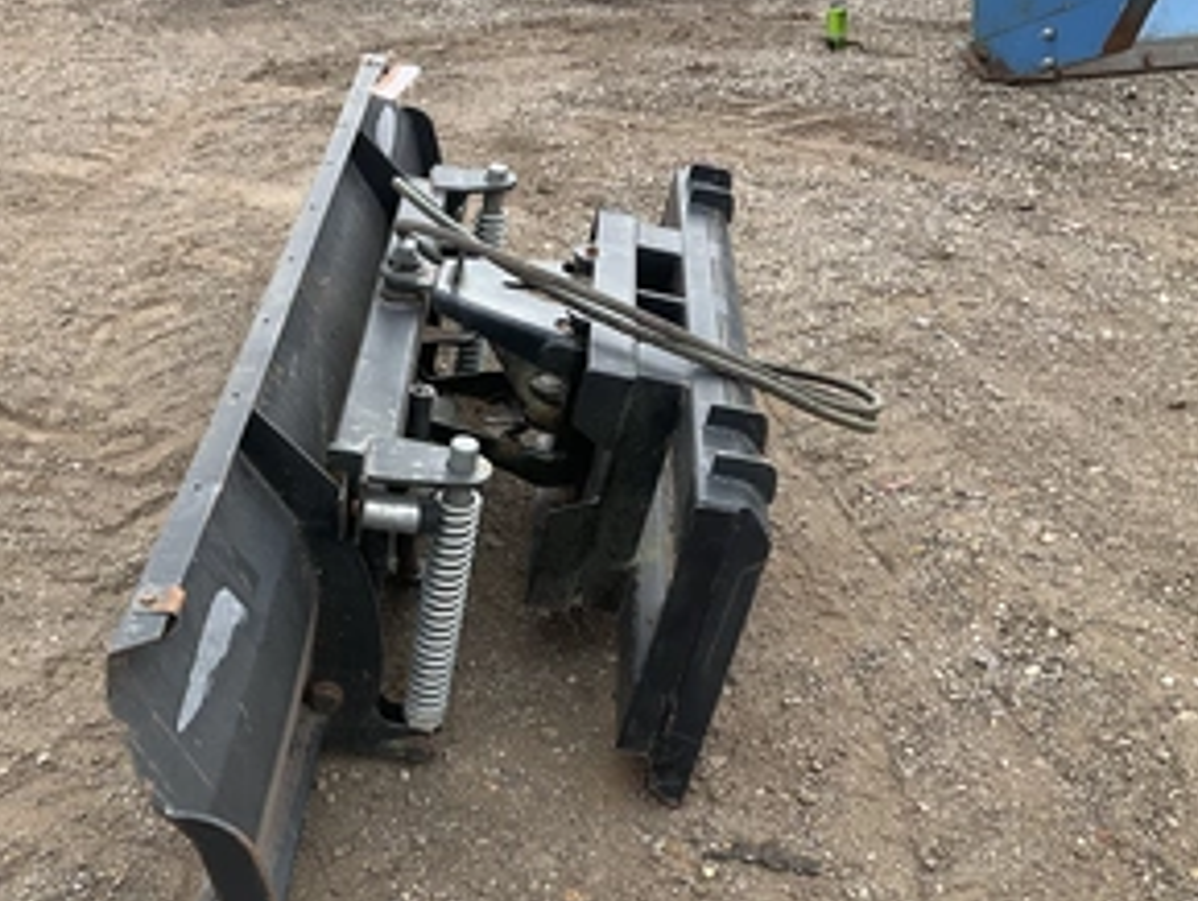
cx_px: 425
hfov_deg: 46.2
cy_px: 595
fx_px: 1385
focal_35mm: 40
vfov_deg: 35.7
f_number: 1.8
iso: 25
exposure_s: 1/491
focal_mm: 3
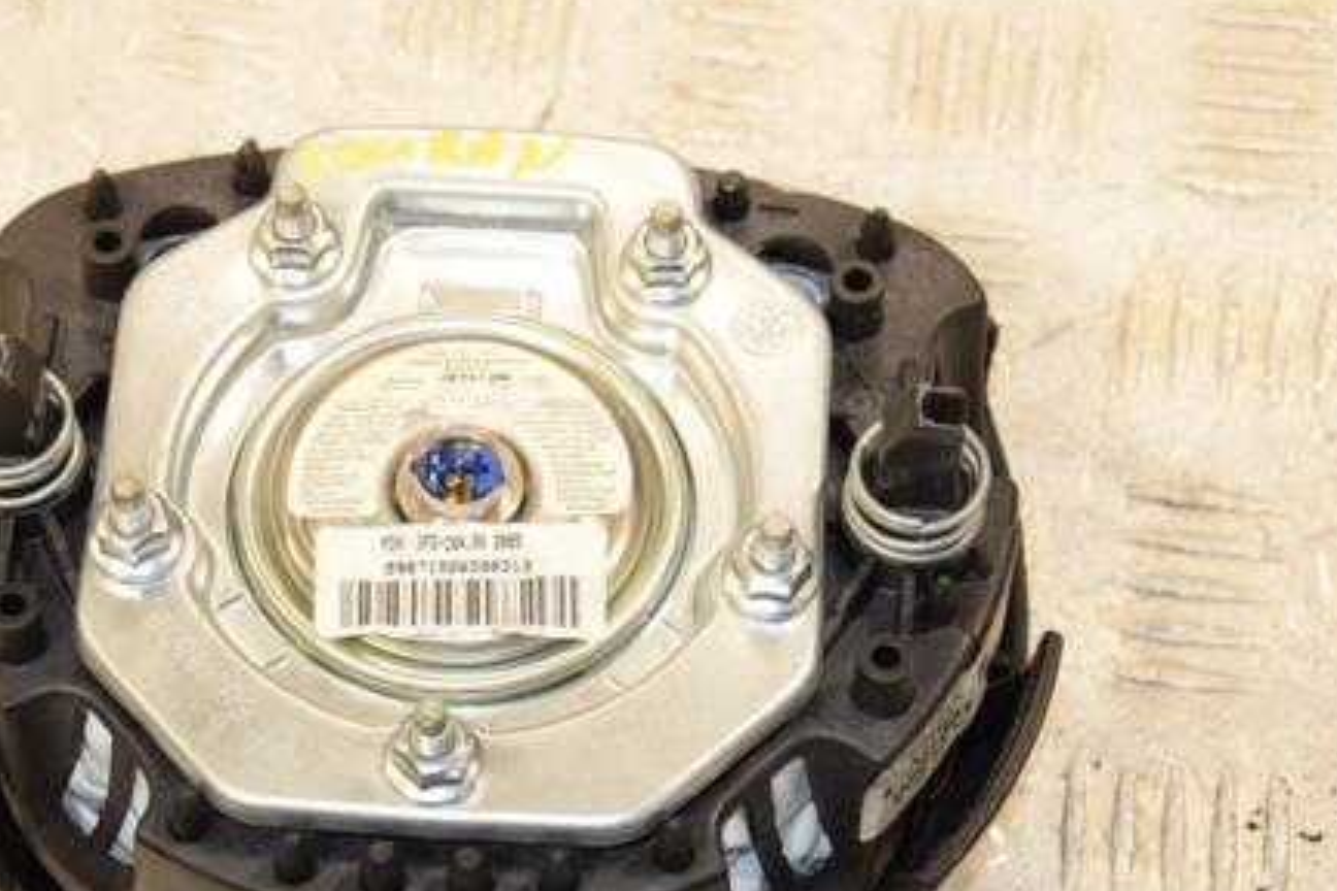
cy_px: 600
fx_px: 3714
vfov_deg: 13.7
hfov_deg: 20.3
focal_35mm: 100
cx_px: 430
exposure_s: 1/200
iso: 800
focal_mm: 48
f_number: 6.3
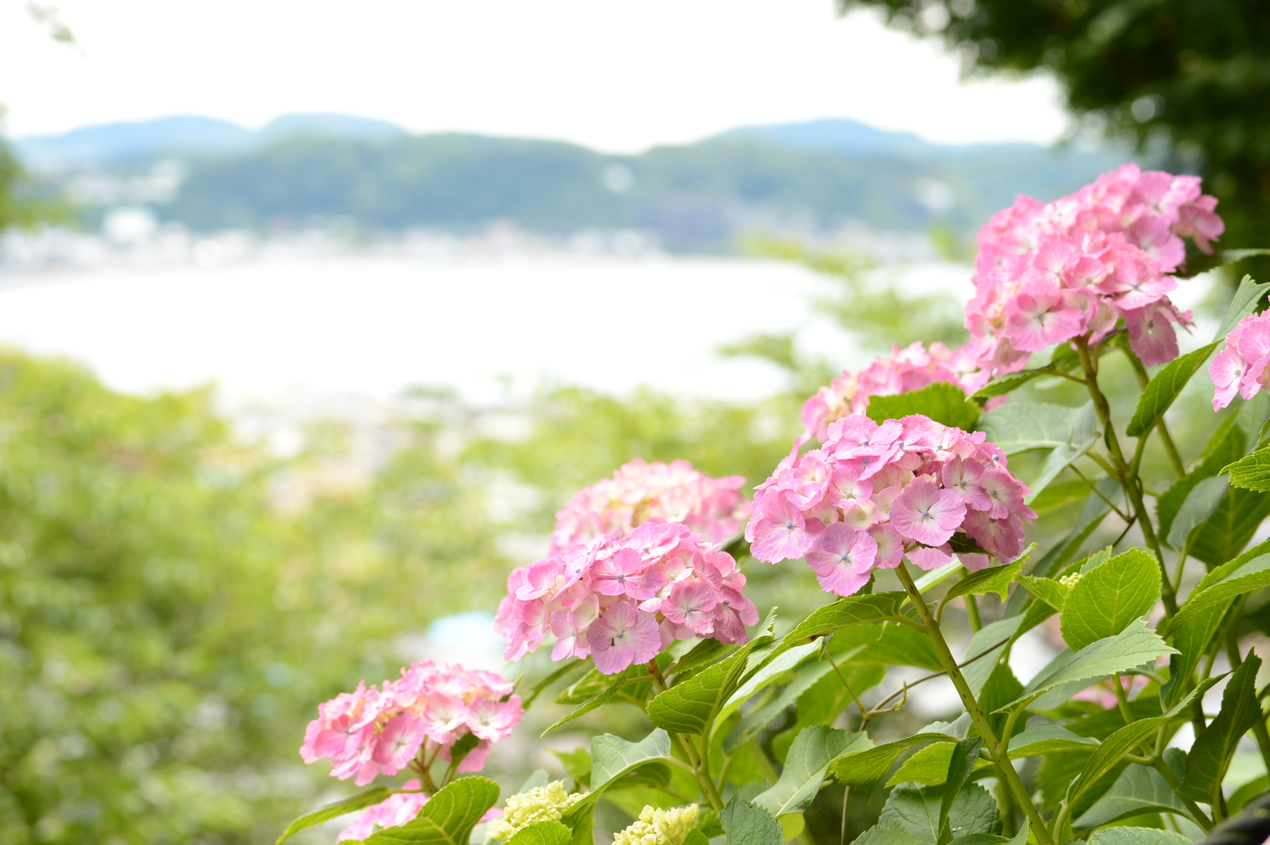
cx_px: 635
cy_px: 422
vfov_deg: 14.0
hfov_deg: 20.9
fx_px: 3437
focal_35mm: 98
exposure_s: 1/320
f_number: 5.6
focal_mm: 65
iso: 400
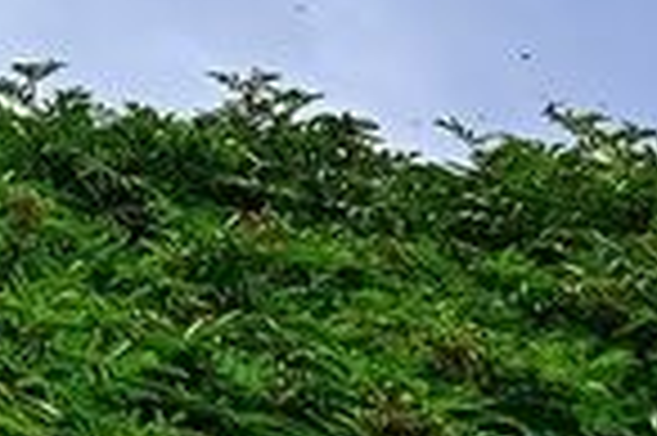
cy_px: -542
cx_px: -1118
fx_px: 2042
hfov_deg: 12.3
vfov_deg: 10.7
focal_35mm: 112
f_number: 8
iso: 160
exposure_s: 1/1000
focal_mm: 20
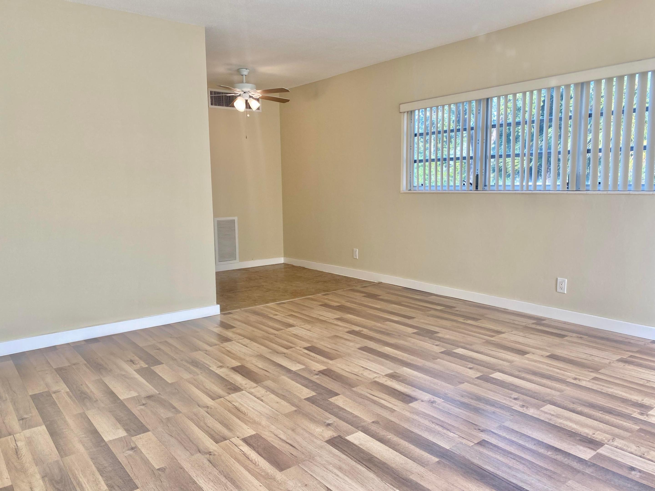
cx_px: 328
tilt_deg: -6.4
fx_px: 492
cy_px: 246
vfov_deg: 53.1
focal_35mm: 26
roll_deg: +0.7
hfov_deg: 67.3
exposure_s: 1/159
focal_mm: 4.25
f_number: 1.8
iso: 32
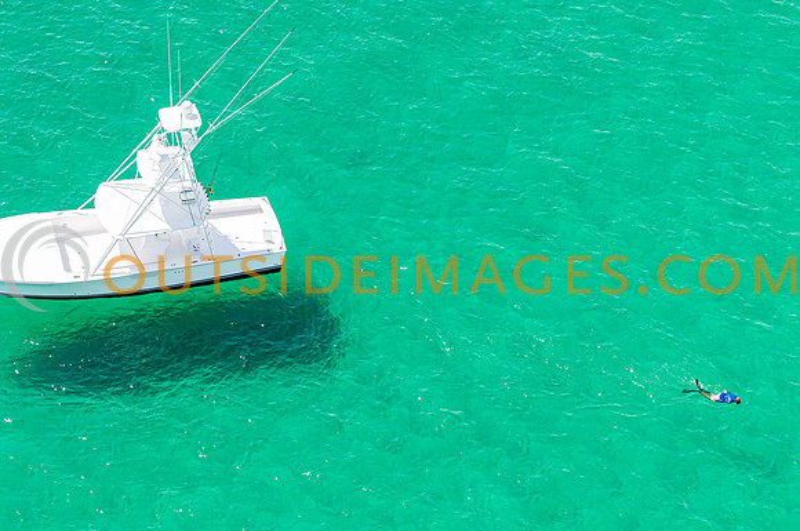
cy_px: 266
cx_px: 400
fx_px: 2663
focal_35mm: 120
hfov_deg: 17.1
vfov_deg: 11.4
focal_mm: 80
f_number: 4
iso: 250
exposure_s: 1/2000
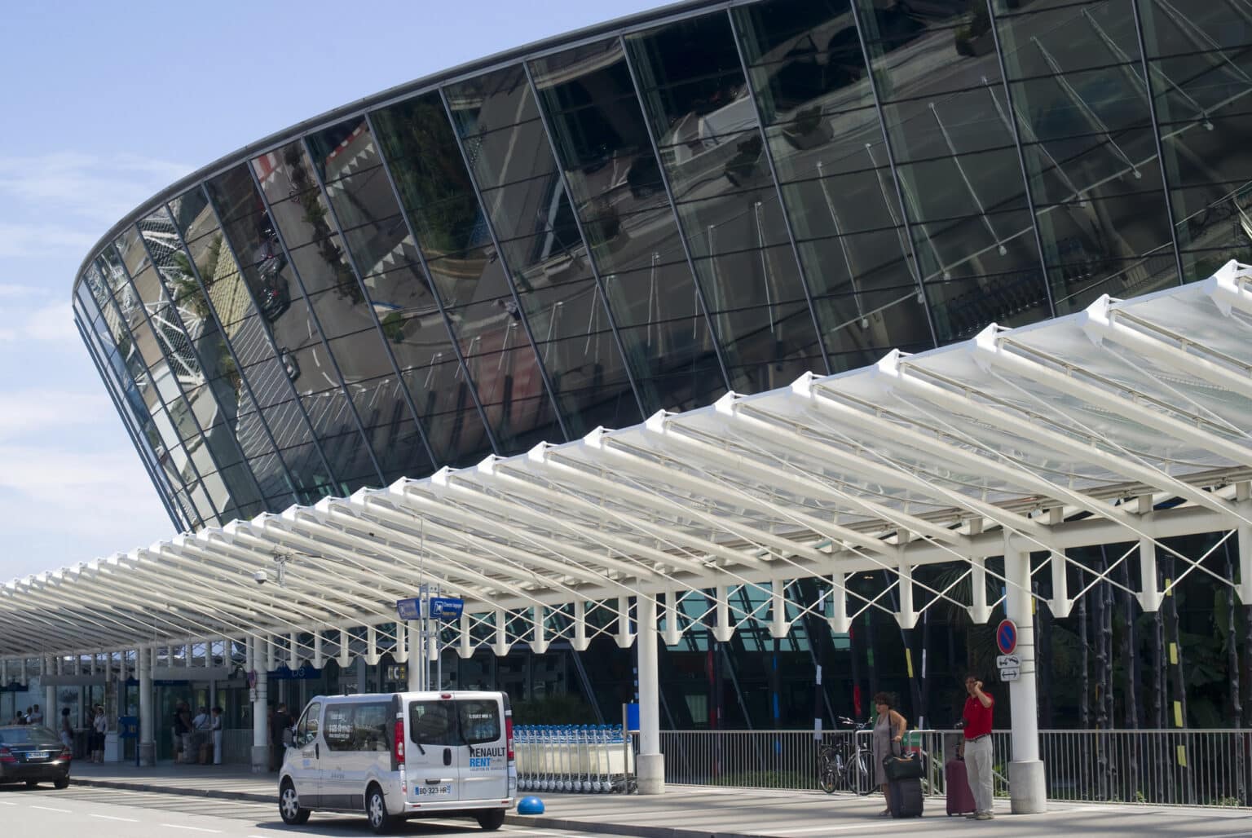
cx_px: 626
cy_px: 419
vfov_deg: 22.7
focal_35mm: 60
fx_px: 2089
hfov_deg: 33.4
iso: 100
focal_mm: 40
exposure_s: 1/125
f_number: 9.5
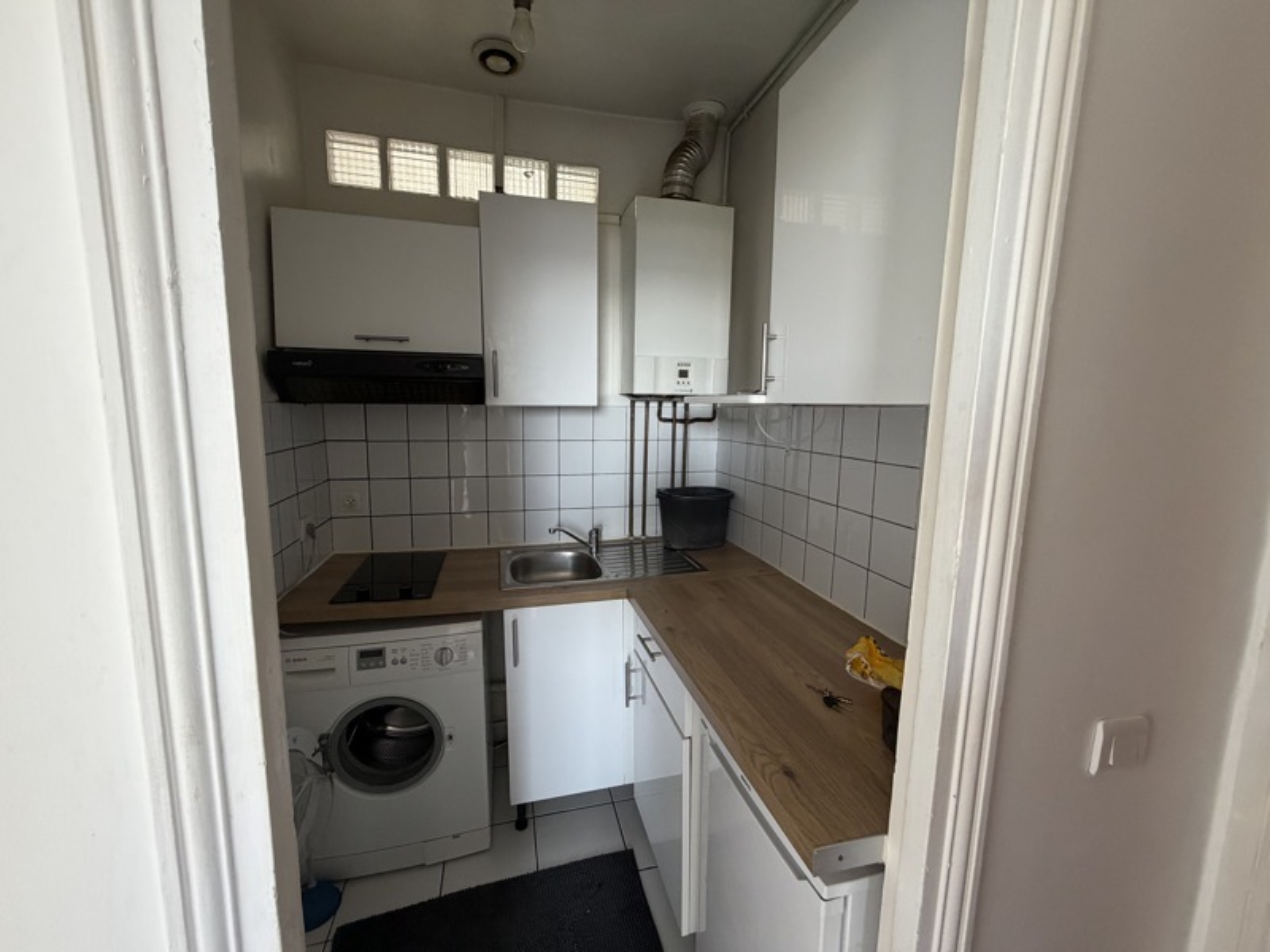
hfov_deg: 102.1
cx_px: 635
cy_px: 476
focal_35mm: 14
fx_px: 514
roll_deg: -0.4
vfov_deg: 85.7
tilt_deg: -8.3
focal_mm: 2.22
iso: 320
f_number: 2.2
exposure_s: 1/114
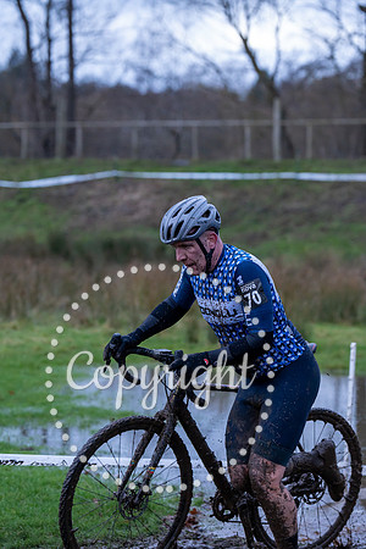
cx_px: 183
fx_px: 1845
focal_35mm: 121
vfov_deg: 16.9
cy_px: 274
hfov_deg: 11.3
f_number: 4
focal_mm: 121
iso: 4000
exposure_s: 1/500
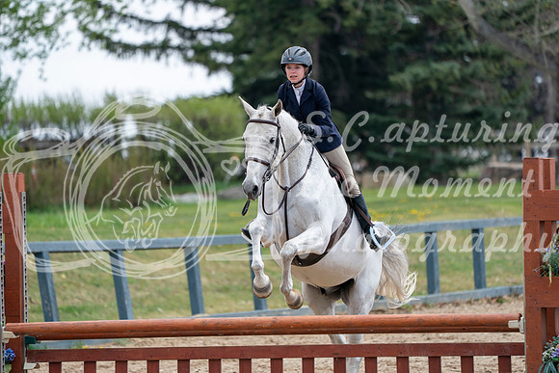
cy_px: 186
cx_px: 280
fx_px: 5700
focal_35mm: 367
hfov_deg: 5.6
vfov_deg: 3.7
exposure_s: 1/400
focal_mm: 367
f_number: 5.6
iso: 200
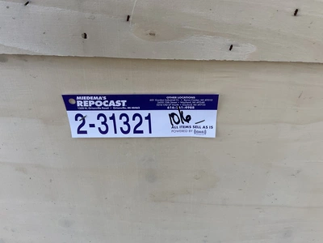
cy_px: 122
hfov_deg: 61.7
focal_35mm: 29
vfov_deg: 48.2
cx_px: 162
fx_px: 271
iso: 25
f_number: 1.8
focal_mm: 3
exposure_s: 1/540
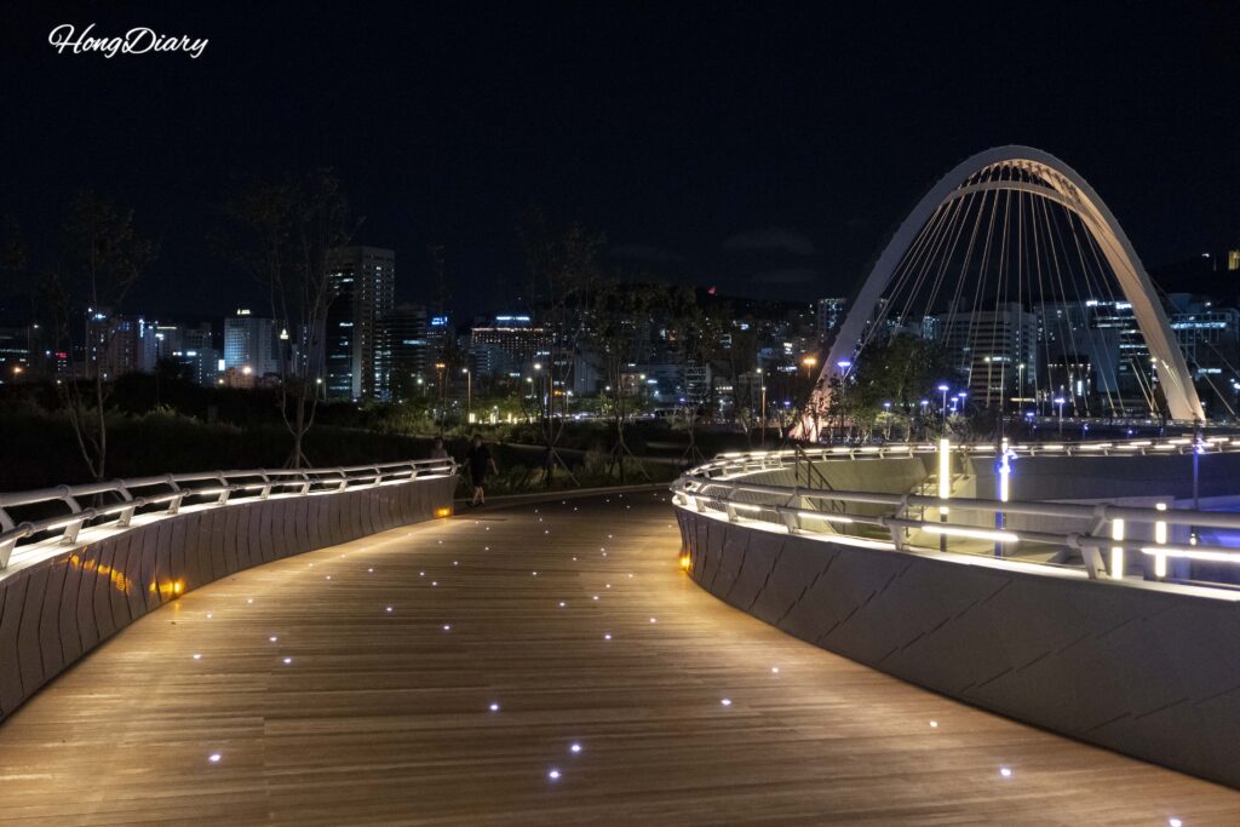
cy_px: 414
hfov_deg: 50.7
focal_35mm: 38
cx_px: 620
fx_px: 1309
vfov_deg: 35.1
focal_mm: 38
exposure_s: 1/80
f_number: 5
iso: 12800
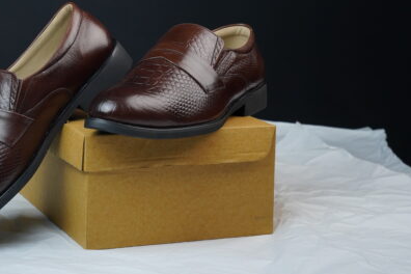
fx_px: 1210
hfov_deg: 19.2
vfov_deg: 12.9
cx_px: 112
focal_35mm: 106
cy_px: 82
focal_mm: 70
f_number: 10
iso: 1000
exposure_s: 1/100
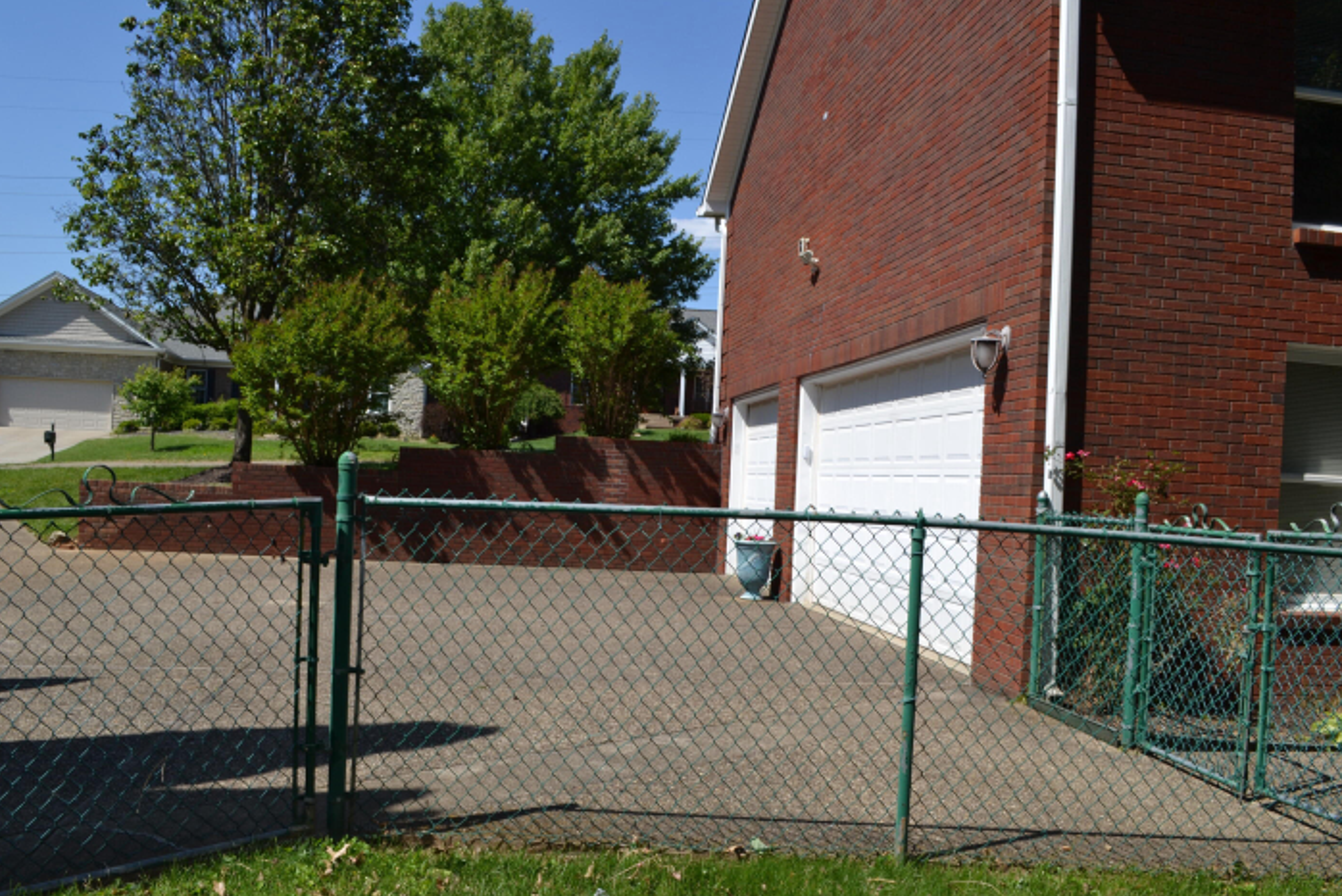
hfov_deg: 63.6
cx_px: 638
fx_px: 1081
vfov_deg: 45.0
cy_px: 471
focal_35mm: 29
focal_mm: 18
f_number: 9
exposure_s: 1/200
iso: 100
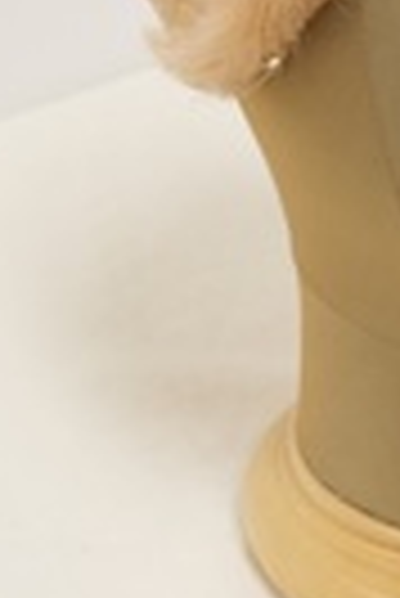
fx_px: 2028
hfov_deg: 11.1
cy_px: 54
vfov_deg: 16.5
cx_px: 467
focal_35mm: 122
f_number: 5.6
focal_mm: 24
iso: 1600
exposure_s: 1/100
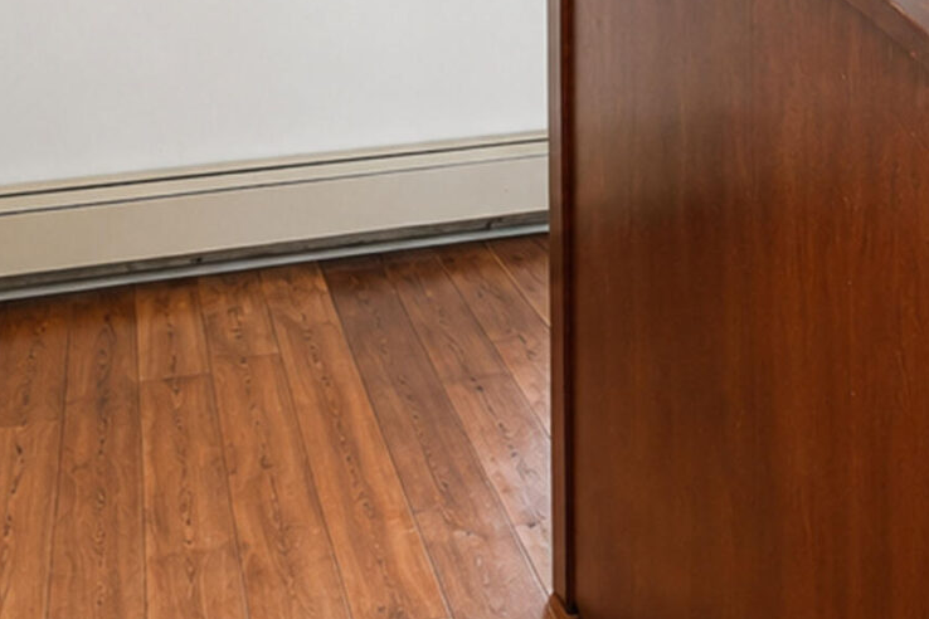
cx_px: 953
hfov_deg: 34.4
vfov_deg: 22.2
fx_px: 1342
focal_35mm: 52
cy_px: -262
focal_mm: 10
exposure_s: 1/60
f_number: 7.1
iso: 2000
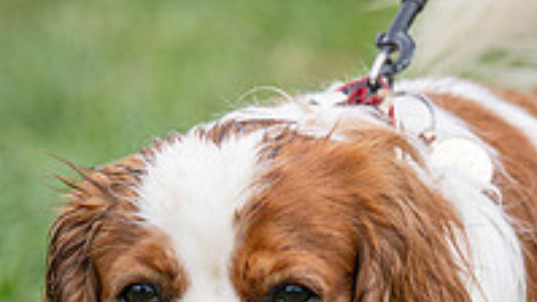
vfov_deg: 1.8
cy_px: 627
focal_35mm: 672
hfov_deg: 3.2
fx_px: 9570
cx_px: 235
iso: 400
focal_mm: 140
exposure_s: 1/2000
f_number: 4
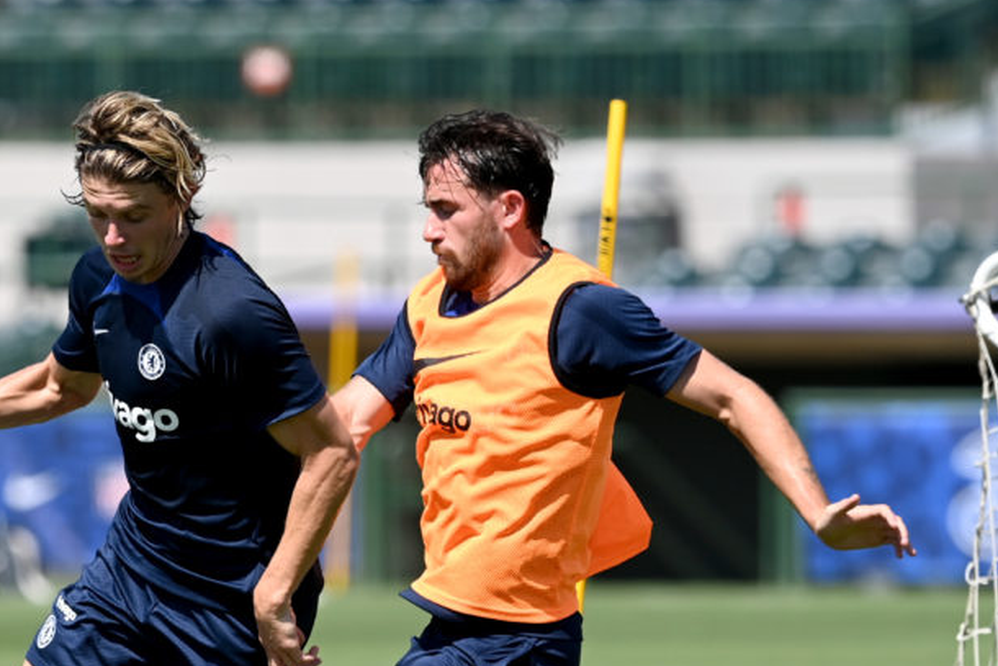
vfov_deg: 2.1
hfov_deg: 3.1
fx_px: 18605
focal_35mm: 671
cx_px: 429
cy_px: 539
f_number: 5.6
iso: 400
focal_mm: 400
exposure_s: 1/2000
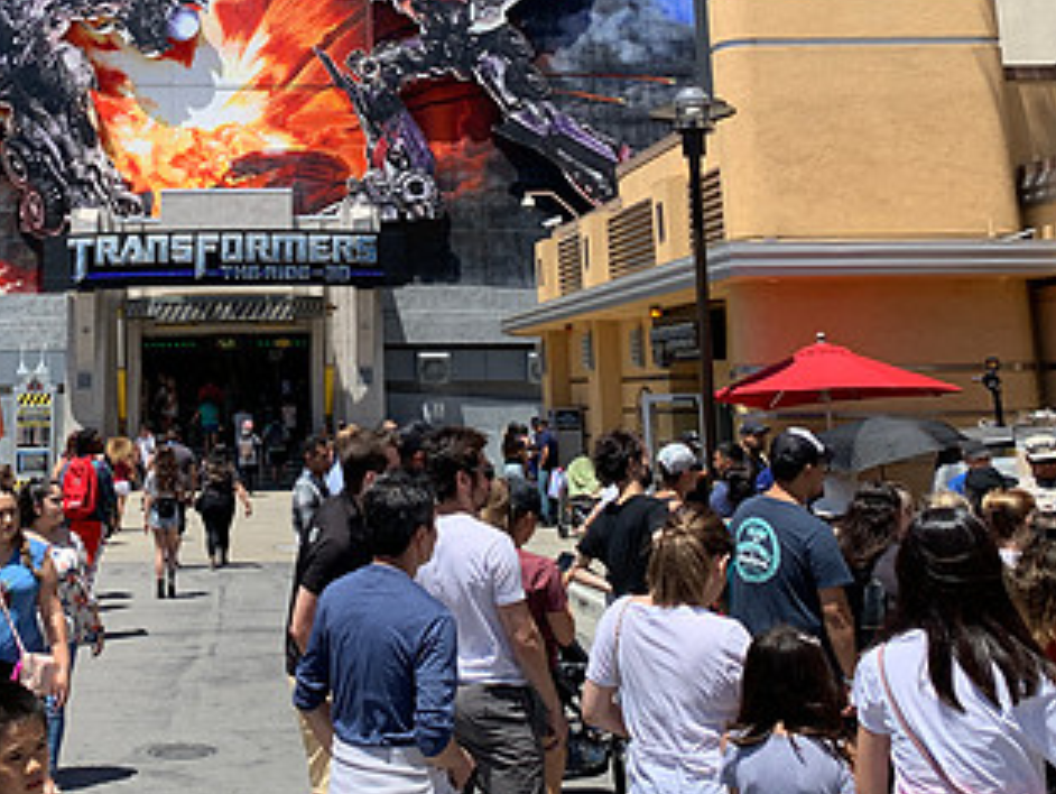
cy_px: 93
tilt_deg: +14.7
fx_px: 1465
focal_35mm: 48
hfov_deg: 38.7
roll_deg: +0.1
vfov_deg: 29.2
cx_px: 279
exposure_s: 1/1266
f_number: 1.8
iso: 25
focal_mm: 4.25
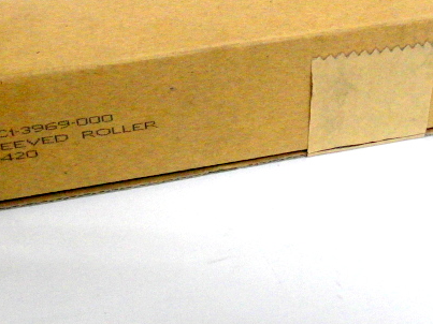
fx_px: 763
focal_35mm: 61
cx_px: 272
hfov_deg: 31.5
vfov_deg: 23.8
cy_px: 79
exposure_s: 1/30
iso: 240
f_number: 3.2
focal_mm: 4
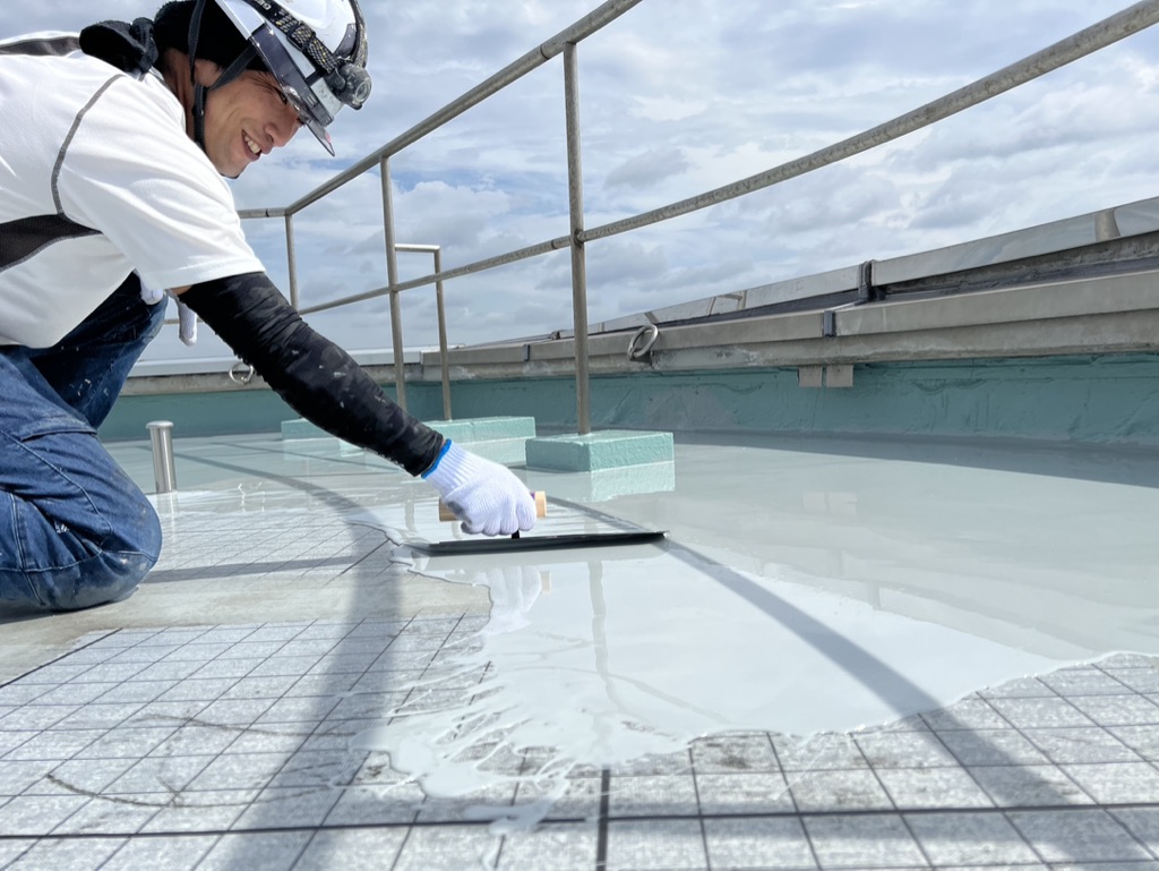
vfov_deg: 53.1
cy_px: 436
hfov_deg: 67.3
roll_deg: +3.2
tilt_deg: -4.1
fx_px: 871
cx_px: 580
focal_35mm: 26
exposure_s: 1/8696
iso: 50
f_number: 1.5
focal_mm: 5.7
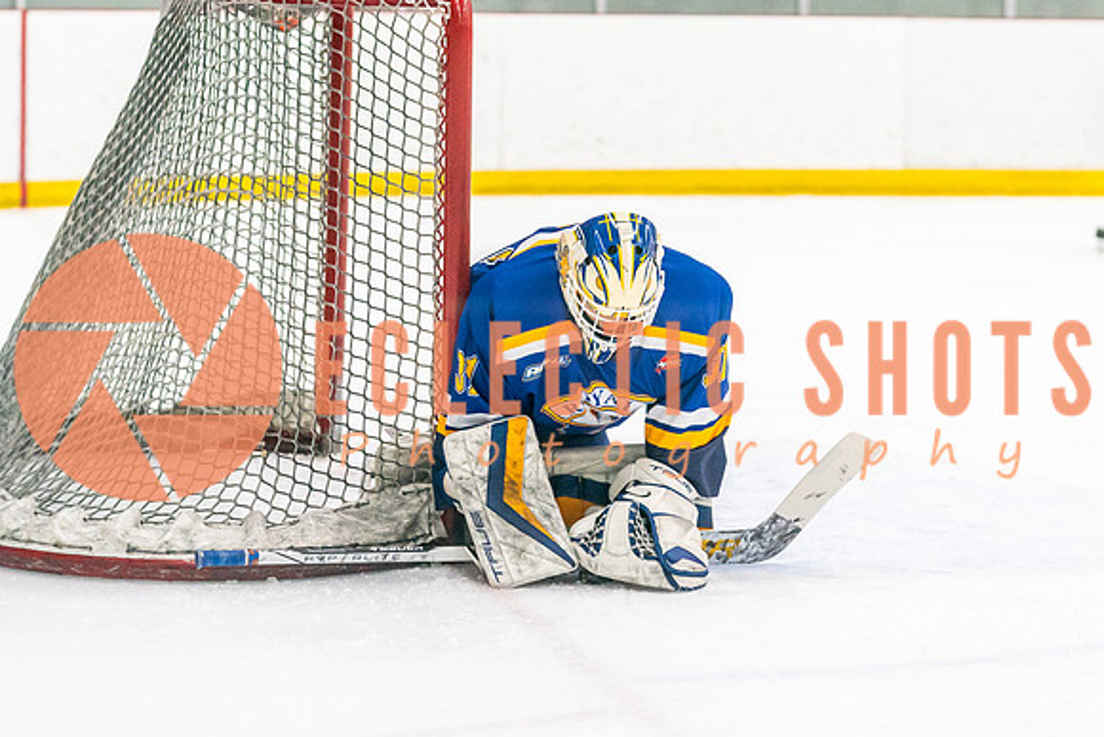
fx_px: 3946
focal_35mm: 129
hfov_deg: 15.9
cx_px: 597
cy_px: 301
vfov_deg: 10.7
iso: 3200
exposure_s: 1/1250
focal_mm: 83
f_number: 2.8
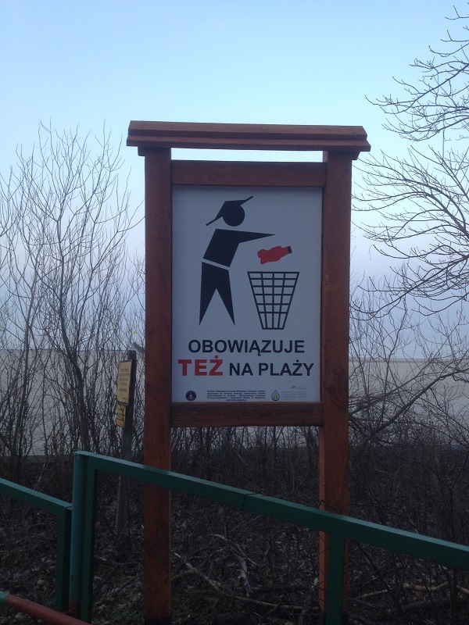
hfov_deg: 40.7
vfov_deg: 52.6
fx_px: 632
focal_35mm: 35
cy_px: 312
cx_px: 234
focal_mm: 4.28
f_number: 2.4
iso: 50
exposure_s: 1/149
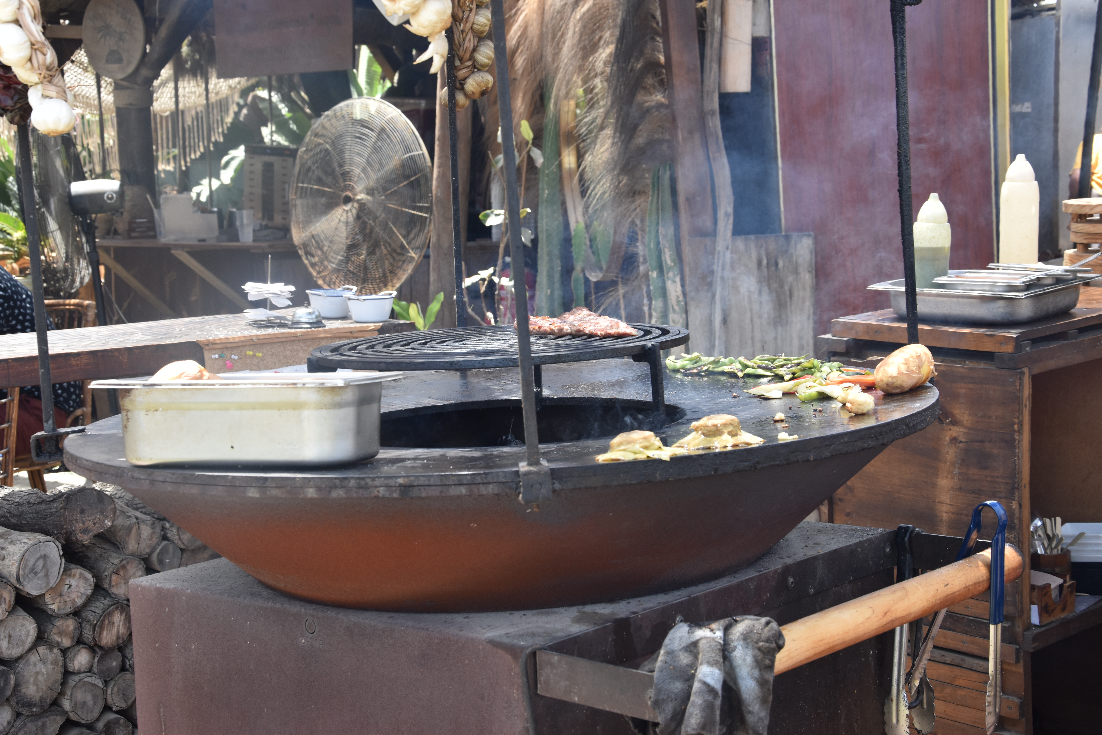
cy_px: 368
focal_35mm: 60
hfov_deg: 33.4
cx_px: 551
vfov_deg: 22.6
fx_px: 1837
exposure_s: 1/200
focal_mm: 40
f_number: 7.1
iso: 400
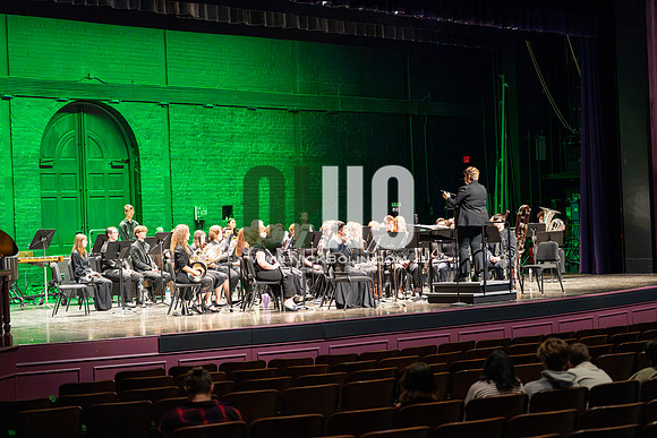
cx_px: 328
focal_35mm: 70
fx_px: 1278
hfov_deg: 28.8
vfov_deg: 19.5
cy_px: 219
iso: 12800
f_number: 2.8
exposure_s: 1/640
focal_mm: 70
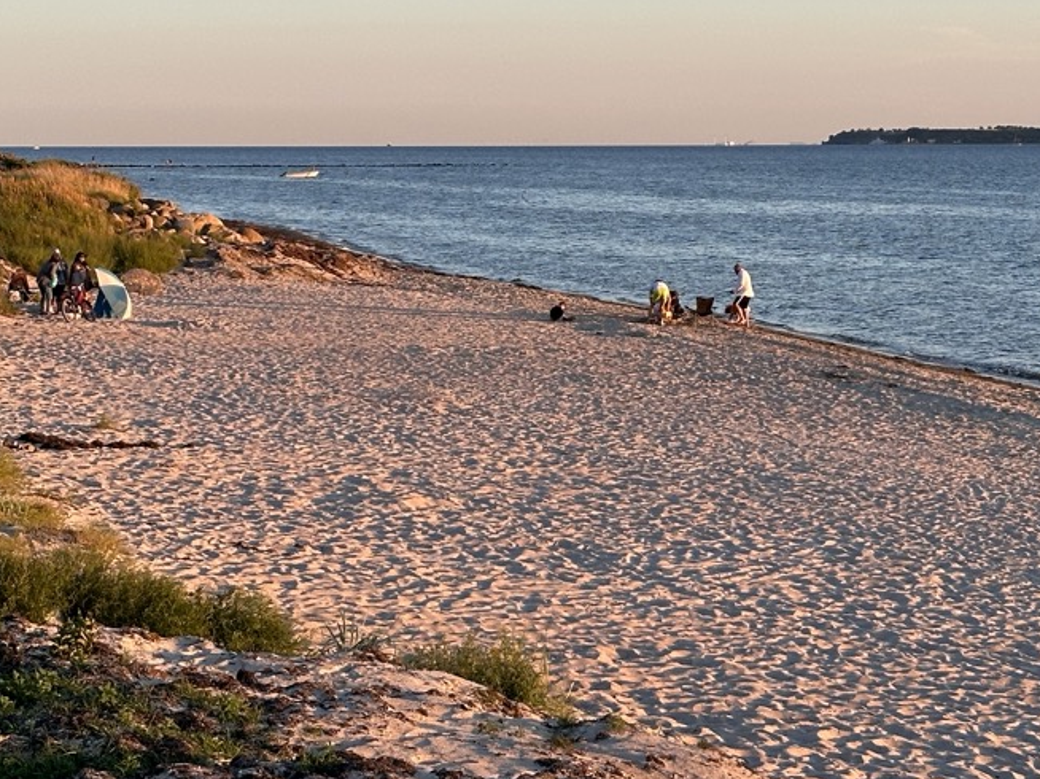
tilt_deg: -2.6
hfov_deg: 20.8
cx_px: 625
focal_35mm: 94
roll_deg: +0.1
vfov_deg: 15.7
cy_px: 286
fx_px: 2823
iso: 64
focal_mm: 6.86
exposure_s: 1/843
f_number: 1.78
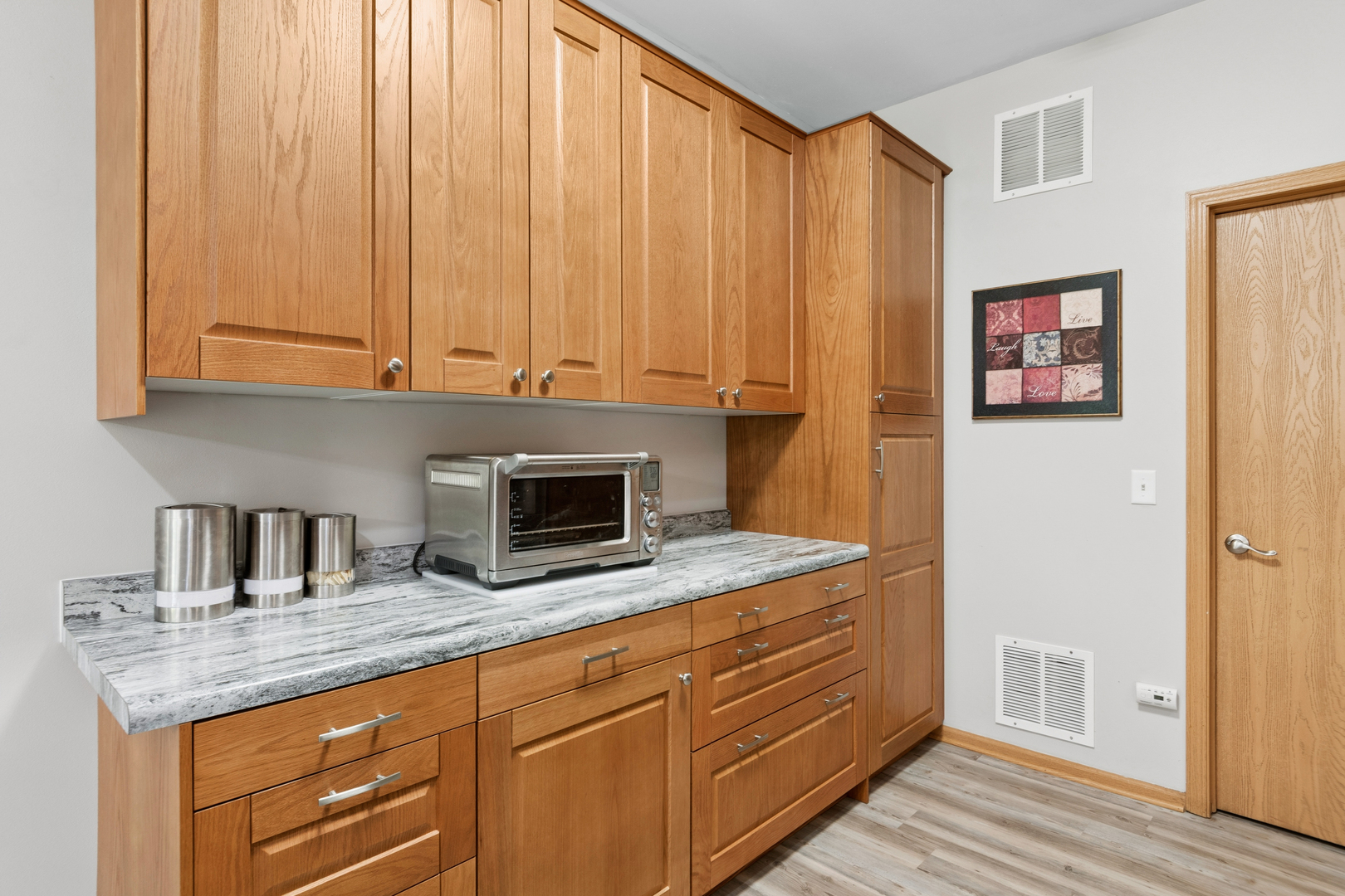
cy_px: 448
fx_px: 672
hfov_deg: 90.0
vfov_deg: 67.4
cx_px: 672
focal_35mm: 18
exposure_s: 1/8
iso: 250
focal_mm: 12
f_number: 8
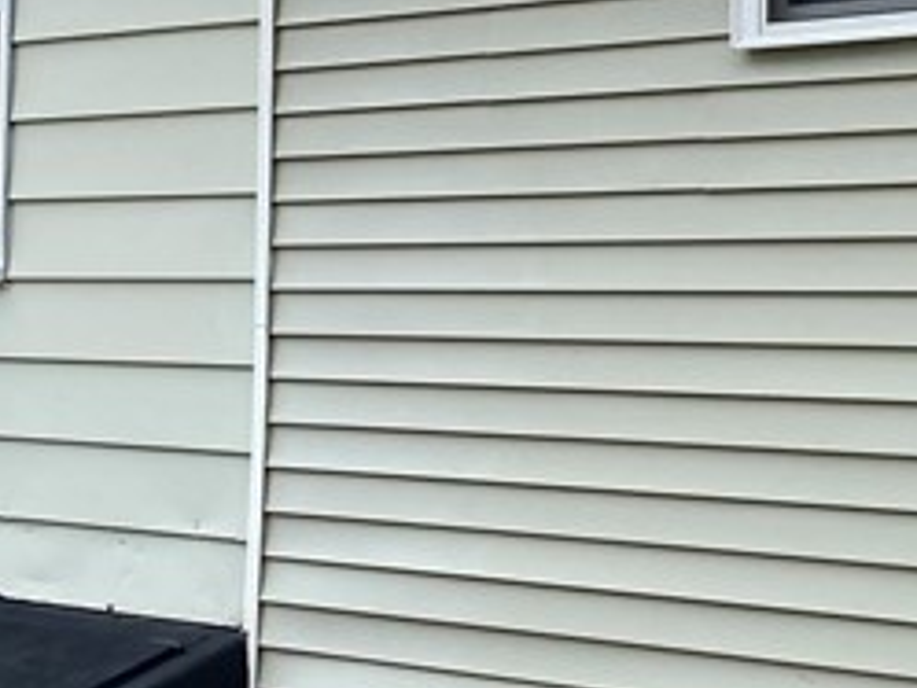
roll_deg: -0.9
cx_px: 486
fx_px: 2836
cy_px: 162
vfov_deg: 13.8
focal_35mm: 107
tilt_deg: +4.6
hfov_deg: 18.4
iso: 32
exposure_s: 1/1232
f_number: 1.8
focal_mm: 4.25
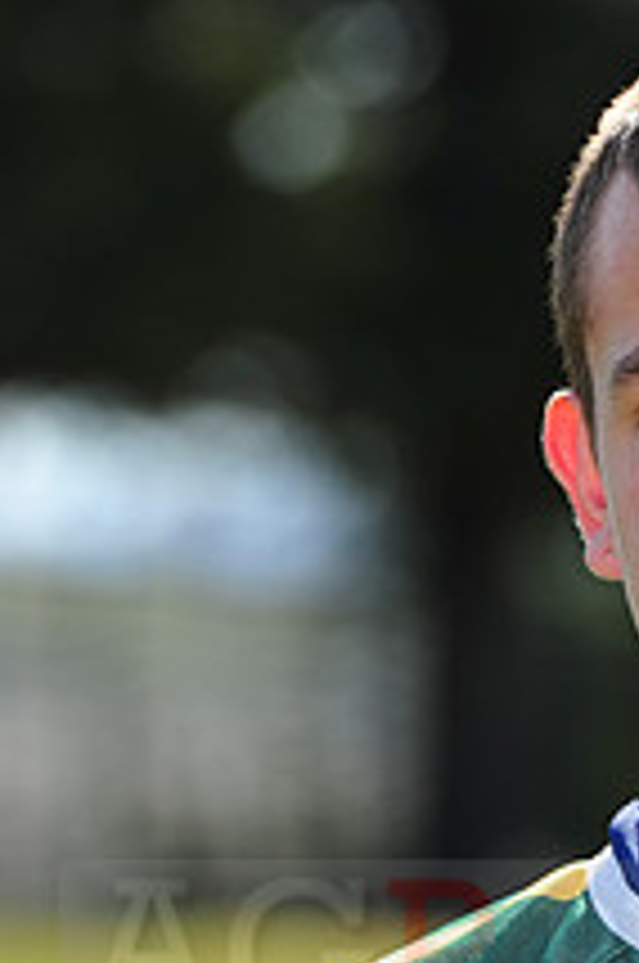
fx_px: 14477
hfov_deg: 2.5
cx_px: 864
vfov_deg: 3.8
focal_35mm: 542
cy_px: 922
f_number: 4.5
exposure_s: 1/640
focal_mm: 200
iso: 200
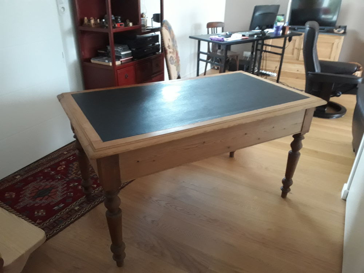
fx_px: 284
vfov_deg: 51.4
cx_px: 182
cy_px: 136
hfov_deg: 65.3
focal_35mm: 27
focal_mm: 3.6
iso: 400
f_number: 1.9
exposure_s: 1/17
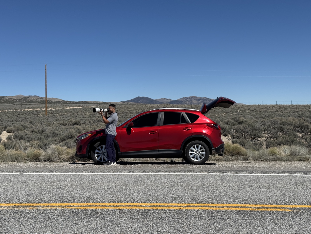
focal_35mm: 48
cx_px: 156
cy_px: 117
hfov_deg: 39.7
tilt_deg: -1.0
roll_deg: +0.5
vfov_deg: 30.3
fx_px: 431
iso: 64
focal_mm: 6.76
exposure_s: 1/7937
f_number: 1.78
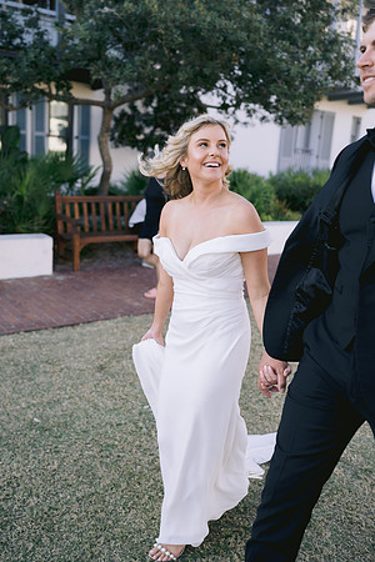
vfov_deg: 54.4
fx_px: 547
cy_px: 281
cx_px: 188
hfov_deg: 37.9
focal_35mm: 35
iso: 200
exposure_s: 1/800
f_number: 2.5
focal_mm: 35
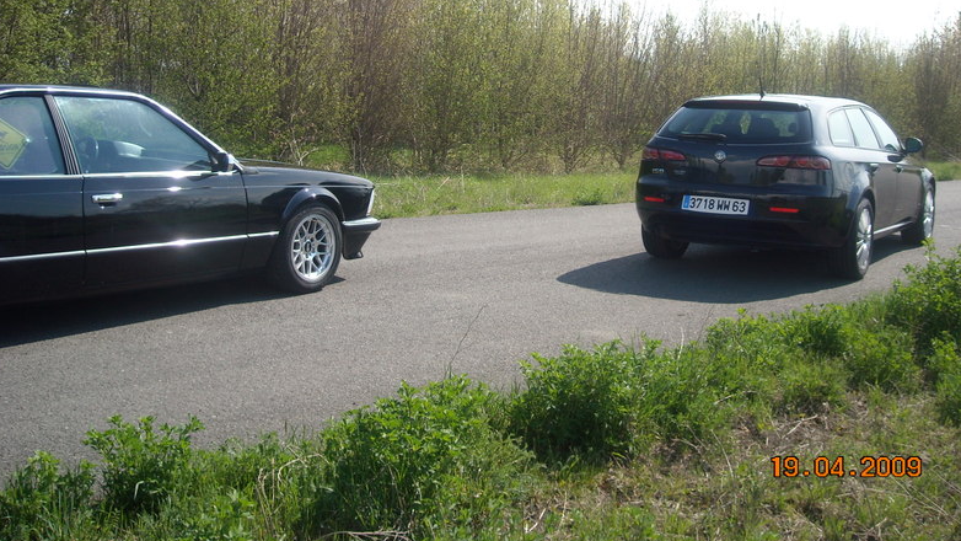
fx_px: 994
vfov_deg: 30.2
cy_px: 178
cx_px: 472
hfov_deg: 51.6
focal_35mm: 39
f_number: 5.6
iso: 64
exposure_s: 1/176
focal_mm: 5.7
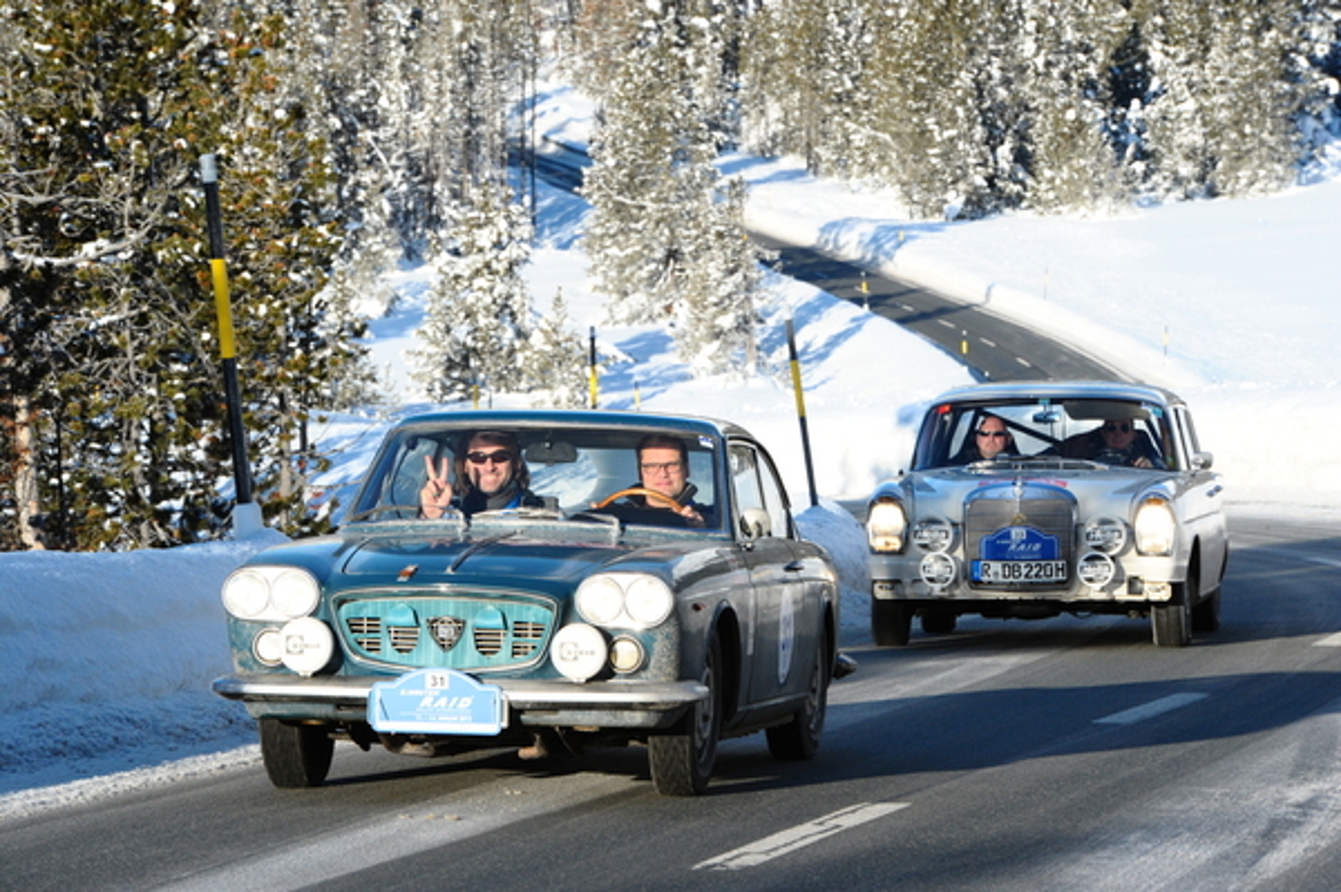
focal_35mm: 200
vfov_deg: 6.9
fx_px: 7444
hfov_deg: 10.3
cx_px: 670
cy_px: 446
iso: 1600
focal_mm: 200
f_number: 13
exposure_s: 1/500
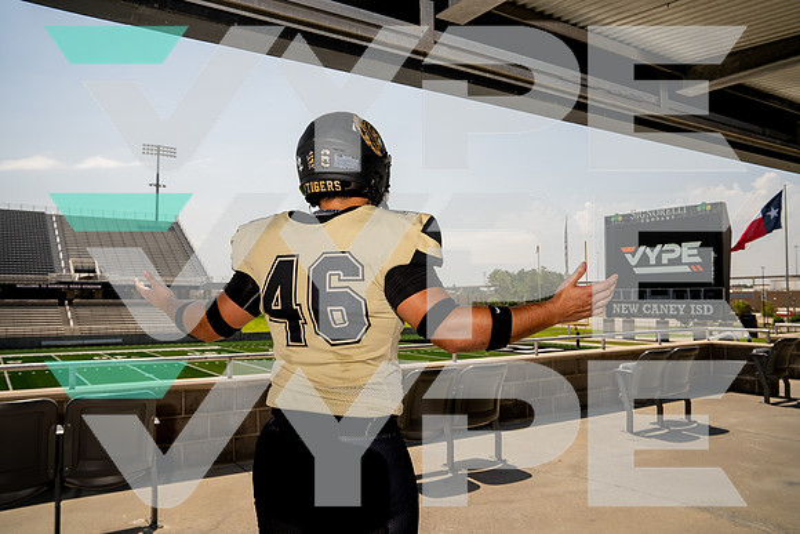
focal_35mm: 28
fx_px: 622
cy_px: 267
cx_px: 400
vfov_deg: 46.4
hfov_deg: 65.5
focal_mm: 28
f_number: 8
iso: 100
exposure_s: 1/250
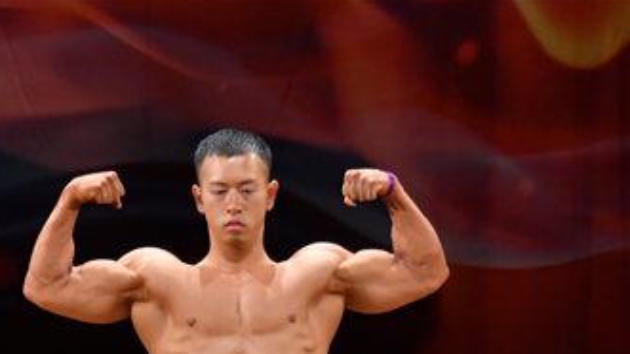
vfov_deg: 2.3
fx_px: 8885
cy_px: 487
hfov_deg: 4.1
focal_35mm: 532
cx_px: 271
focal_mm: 145
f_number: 5.6
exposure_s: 1/400
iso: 3200
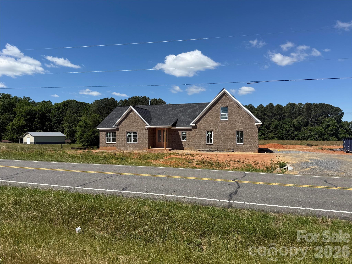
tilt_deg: +0.1
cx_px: 176
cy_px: 132
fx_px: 244
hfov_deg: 71.6
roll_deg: +1.2
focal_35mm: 24
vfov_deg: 56.8
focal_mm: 6.76
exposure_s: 1/5714
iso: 80
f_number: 1.78
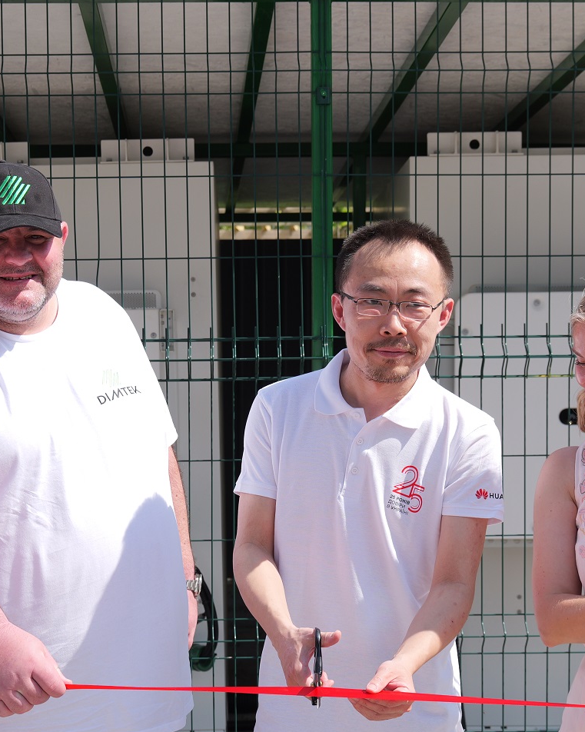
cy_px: 428
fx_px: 1537
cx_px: 219
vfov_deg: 26.7
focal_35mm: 71
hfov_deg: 21.5
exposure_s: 1/640
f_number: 5.6
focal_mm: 36
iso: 200
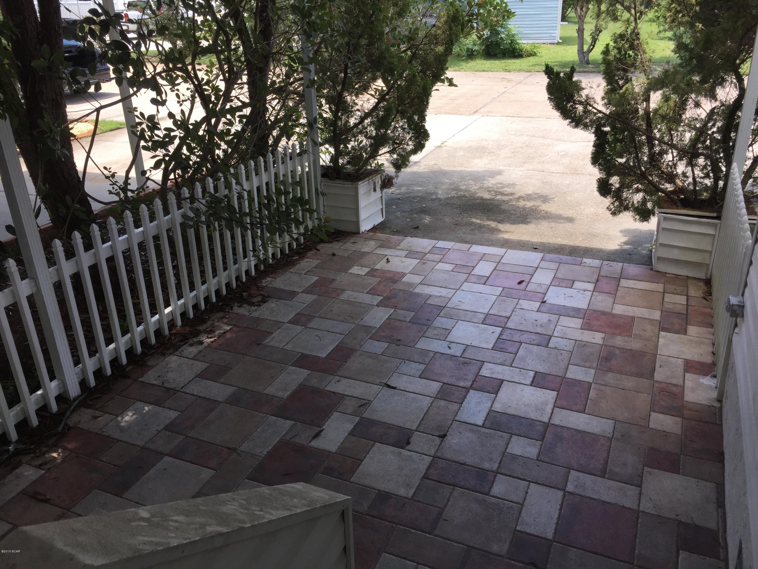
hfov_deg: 61.7
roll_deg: +1.6
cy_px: 284
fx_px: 635
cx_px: 379
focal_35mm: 29
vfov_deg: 48.2
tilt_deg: -24.3
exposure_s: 1/542
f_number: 2.2
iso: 32
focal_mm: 4.15
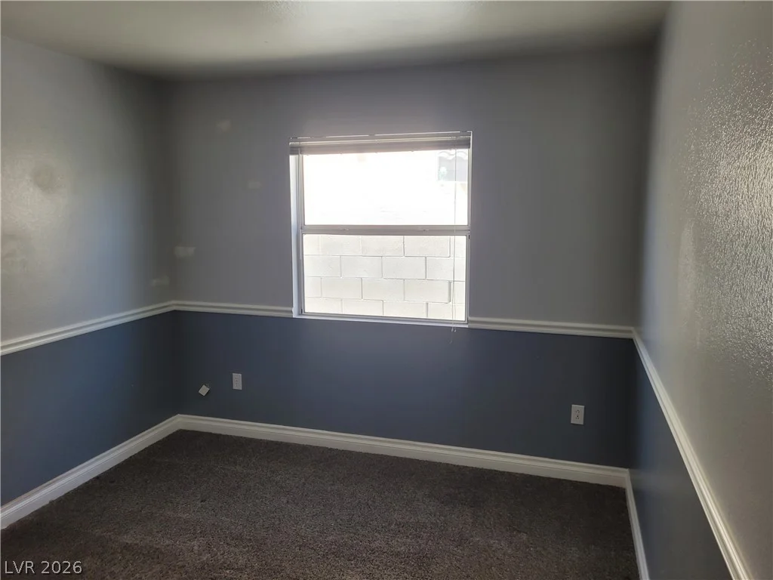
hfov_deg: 67.3
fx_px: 581
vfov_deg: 53.1
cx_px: 386
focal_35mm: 26
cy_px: 290
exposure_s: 1/120
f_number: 1.8
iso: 64
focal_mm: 5.4
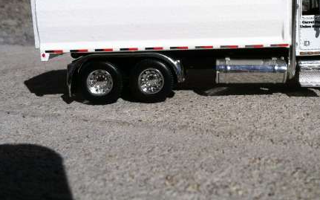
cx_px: 224
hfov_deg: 36.4
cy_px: 74
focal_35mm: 55
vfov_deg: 23.5
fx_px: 479
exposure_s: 1/4286
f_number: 2.8
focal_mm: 3.85
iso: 80
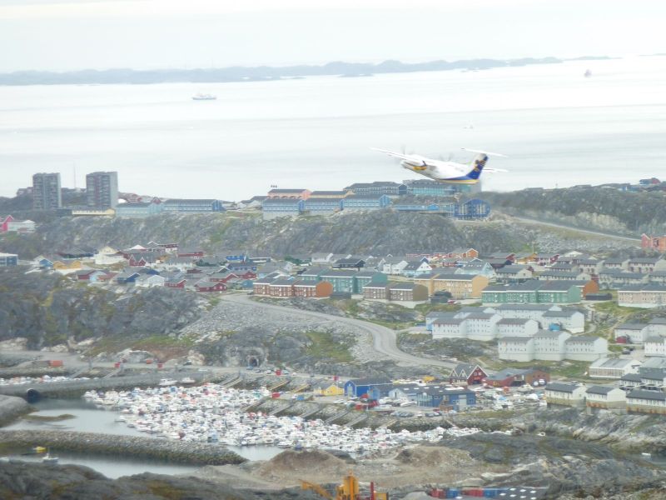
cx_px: 333
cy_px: 250
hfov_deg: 7.1
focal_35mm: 278
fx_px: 5349
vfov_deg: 5.3
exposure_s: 1/125
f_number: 4.8
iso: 80
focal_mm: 45.7
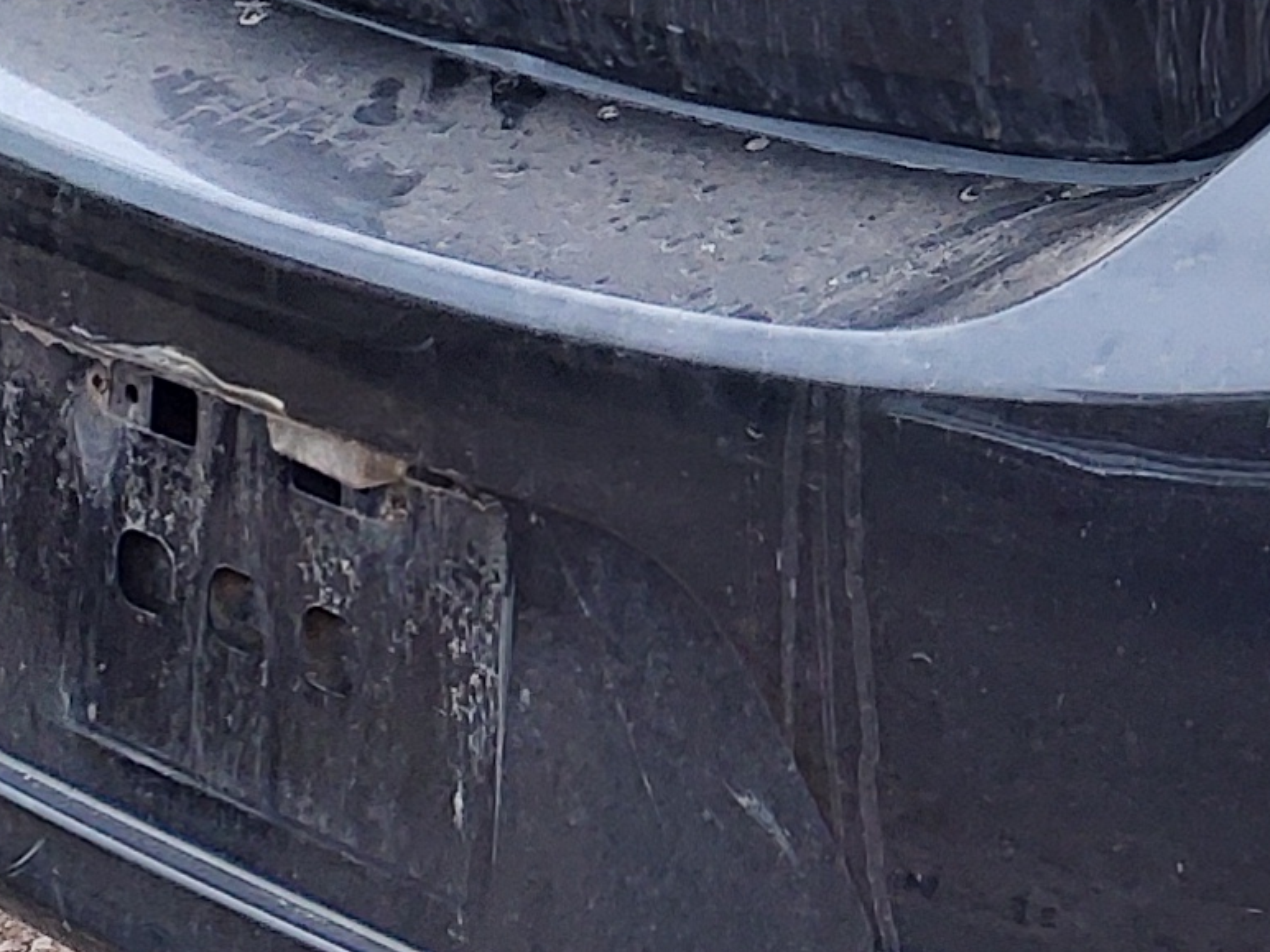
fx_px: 5100
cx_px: 1979
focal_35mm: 139
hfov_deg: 13.3
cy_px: -321
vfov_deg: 10.4
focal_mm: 3.58
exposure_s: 1/120
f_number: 1.9
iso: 50
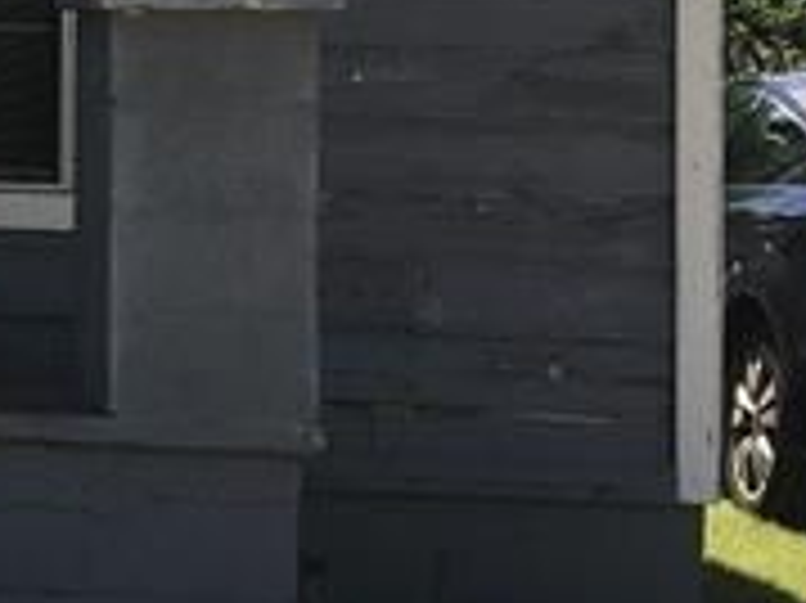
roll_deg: -1.3
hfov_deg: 9.9
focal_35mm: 166
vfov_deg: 8.9
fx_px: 3863
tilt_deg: +0.6
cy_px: 9
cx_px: -1360
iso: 25
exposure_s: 1/1326
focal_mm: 4.15
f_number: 2.2
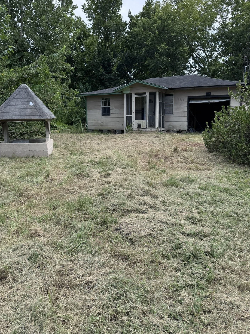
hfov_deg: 53.1
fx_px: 250
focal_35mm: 26
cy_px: 156
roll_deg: +2.0
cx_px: 128
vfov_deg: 67.2
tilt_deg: -9.8
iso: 80
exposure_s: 1/2105
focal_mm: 6.76
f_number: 1.78
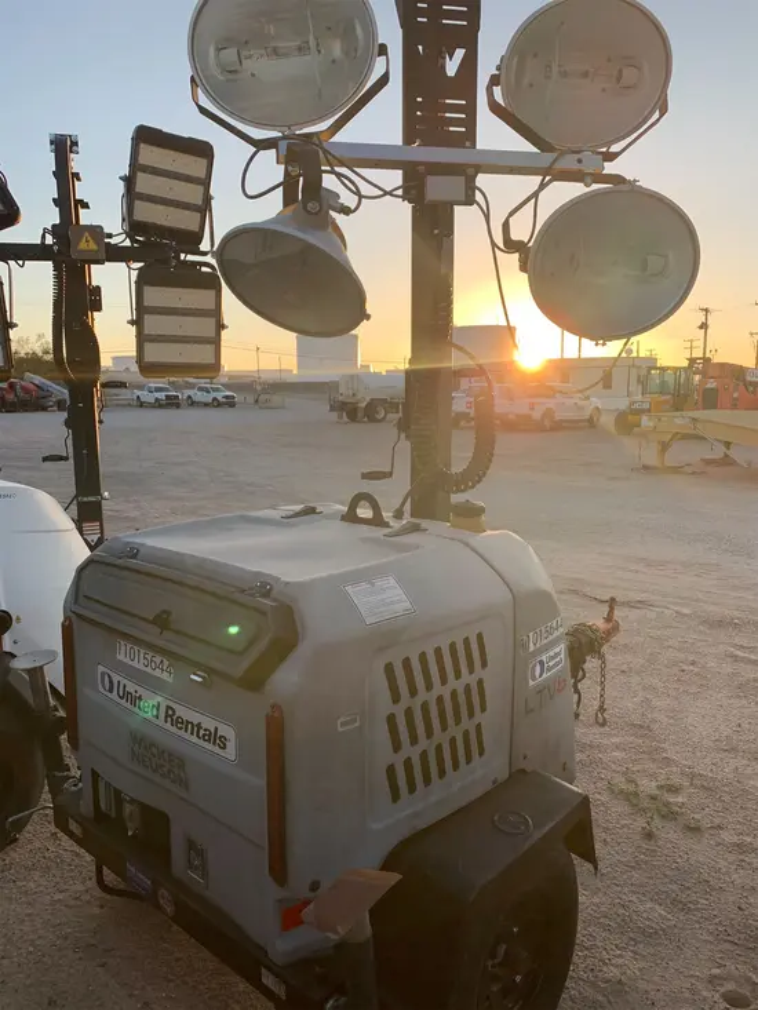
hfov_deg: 53.1
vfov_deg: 67.3
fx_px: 759
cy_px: 505
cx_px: 379
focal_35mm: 26
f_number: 1.8
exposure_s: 1/362
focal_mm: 4.25
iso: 25
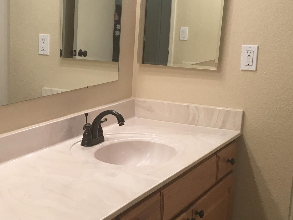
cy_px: 131
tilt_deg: -12.2
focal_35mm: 65
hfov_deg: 29.1
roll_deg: -1.4
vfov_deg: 22.6
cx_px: 58
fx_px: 550
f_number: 2.2
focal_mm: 4.15
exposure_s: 1/30
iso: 32
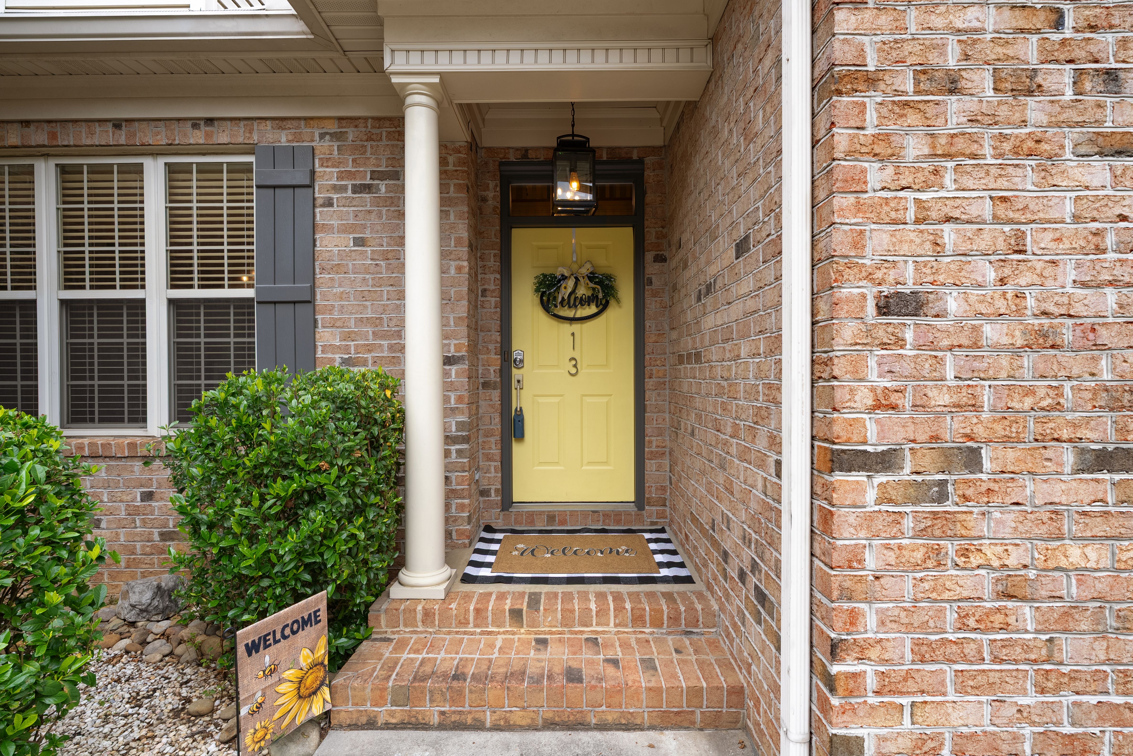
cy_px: 378
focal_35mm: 16
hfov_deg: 96.7
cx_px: 566
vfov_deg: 73.7
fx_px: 504
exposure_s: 1/40
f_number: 10
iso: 250
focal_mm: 16
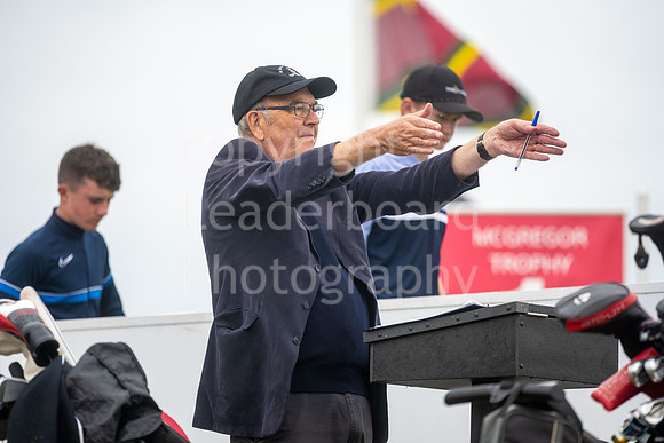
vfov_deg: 4.6
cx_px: 332
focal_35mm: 300
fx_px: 5534
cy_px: 222
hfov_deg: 6.9
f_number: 4
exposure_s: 1/1600
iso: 400
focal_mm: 300
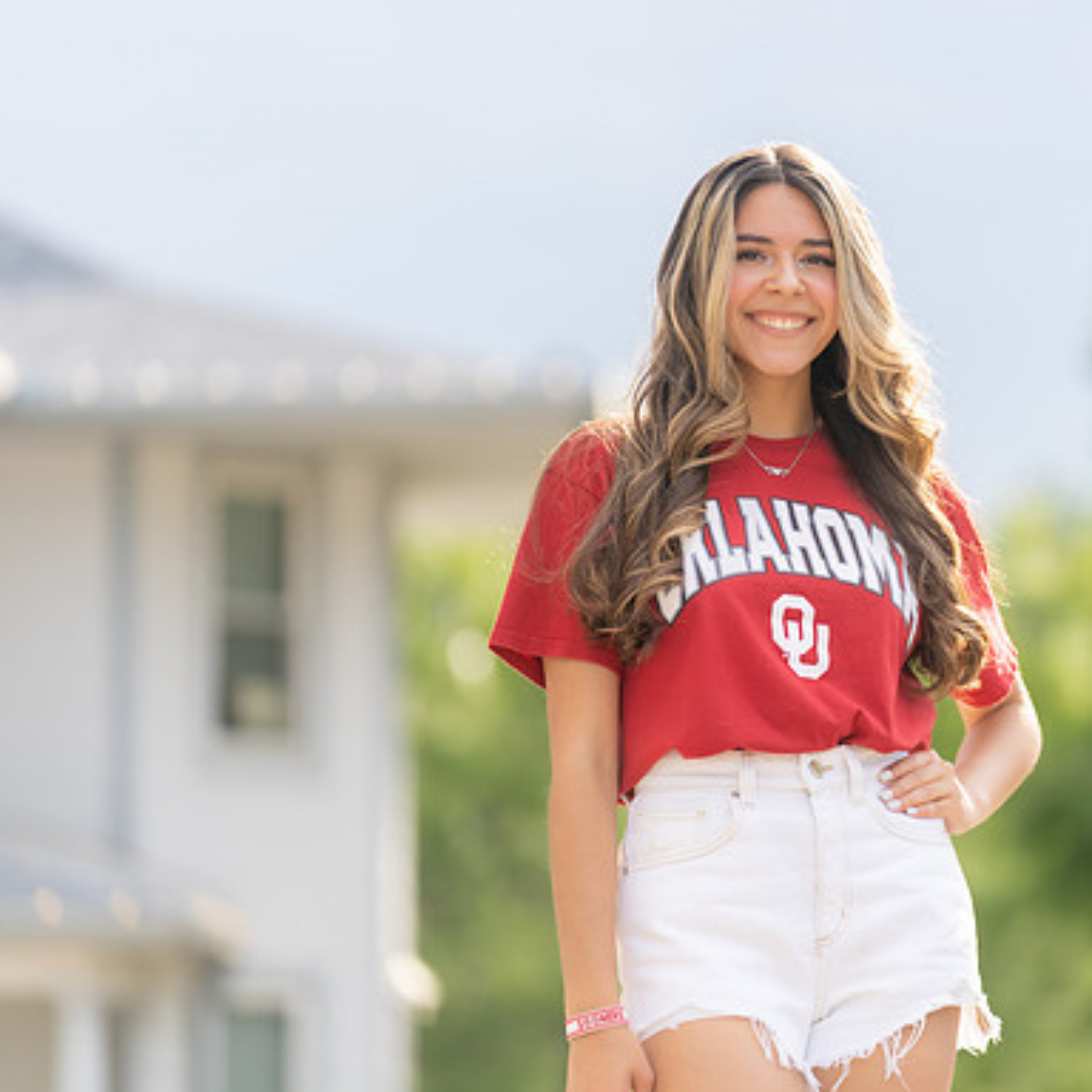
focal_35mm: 218
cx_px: 765
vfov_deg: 8.0
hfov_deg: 8.0
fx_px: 7780
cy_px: 547
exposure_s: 1/800
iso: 100
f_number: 2.8
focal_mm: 170
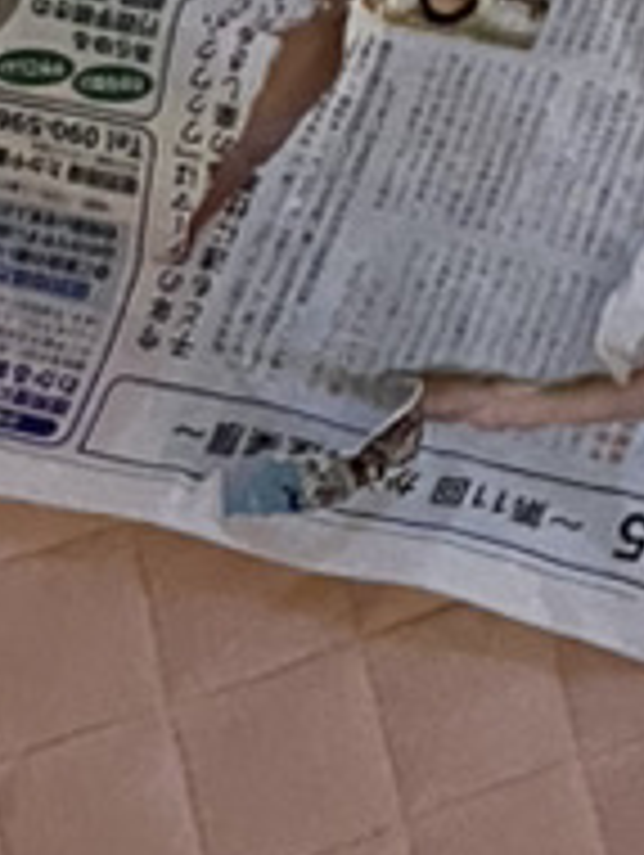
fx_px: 4059
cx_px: 1630
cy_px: -387
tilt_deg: -59.8
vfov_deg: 11.6
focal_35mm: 164
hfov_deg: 8.2
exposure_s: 1/40
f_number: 1.6
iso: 400
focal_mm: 4.2
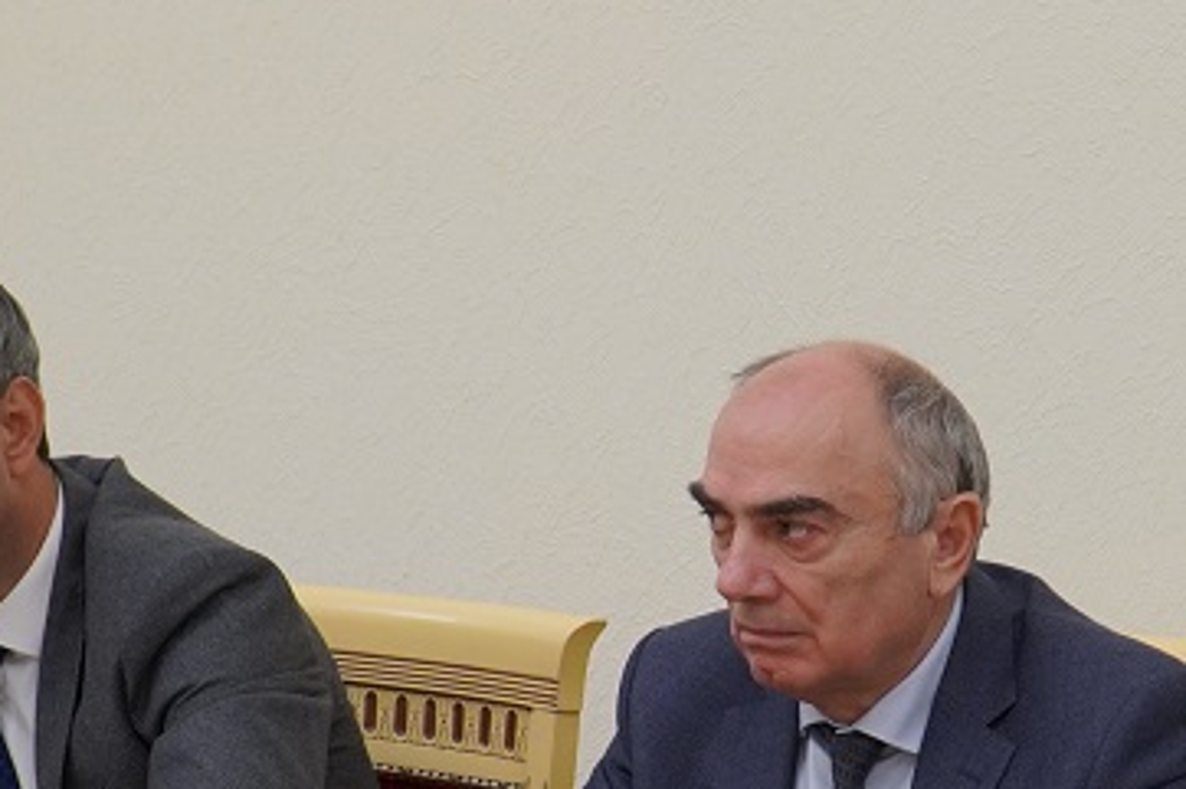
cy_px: 651
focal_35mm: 93
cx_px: 934
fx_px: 3070
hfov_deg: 21.6
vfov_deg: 14.6
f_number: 4
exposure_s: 1/160
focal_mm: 25
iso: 1000
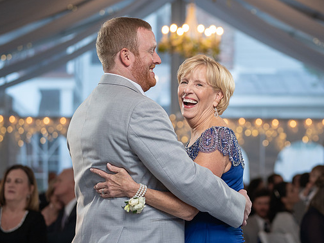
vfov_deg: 11.3
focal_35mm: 131
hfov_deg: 15.0
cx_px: 195
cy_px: 121
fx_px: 1226
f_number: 2.8
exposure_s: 1/250
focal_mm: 80
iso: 500
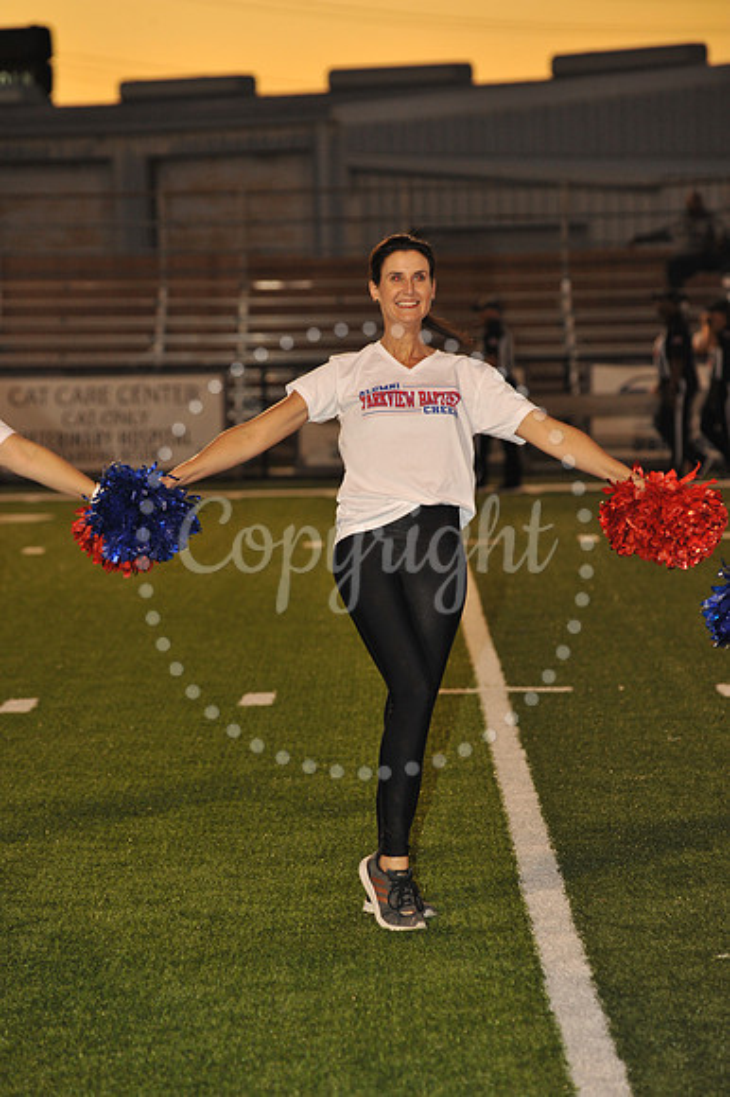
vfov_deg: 10.3
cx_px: 365
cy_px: 548
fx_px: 6090
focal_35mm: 200
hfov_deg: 6.9
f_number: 7.1
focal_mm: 200
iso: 1250
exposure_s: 1/125
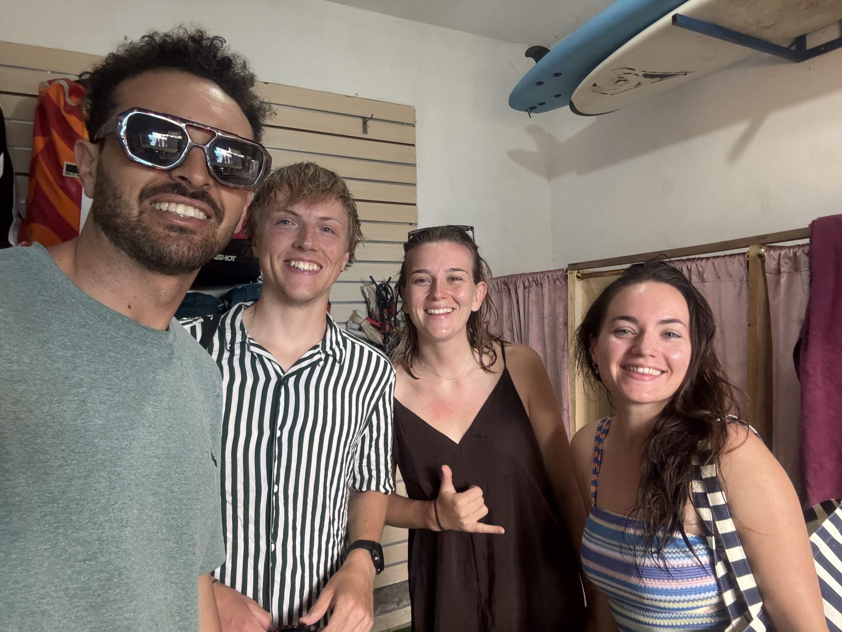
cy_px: 316
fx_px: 559
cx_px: 421
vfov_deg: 58.9
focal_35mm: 23
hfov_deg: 73.9
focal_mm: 2.69
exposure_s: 1/33
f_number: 1.9
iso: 250
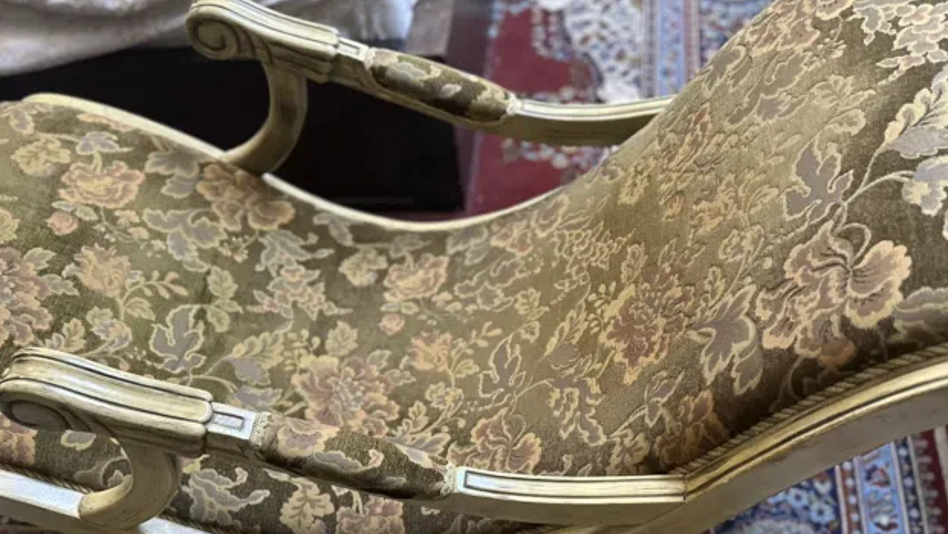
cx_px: 486
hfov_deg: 69.8
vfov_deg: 42.6
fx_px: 679
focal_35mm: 27
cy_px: 332
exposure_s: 1/33
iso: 640
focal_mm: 6.86
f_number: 1.78
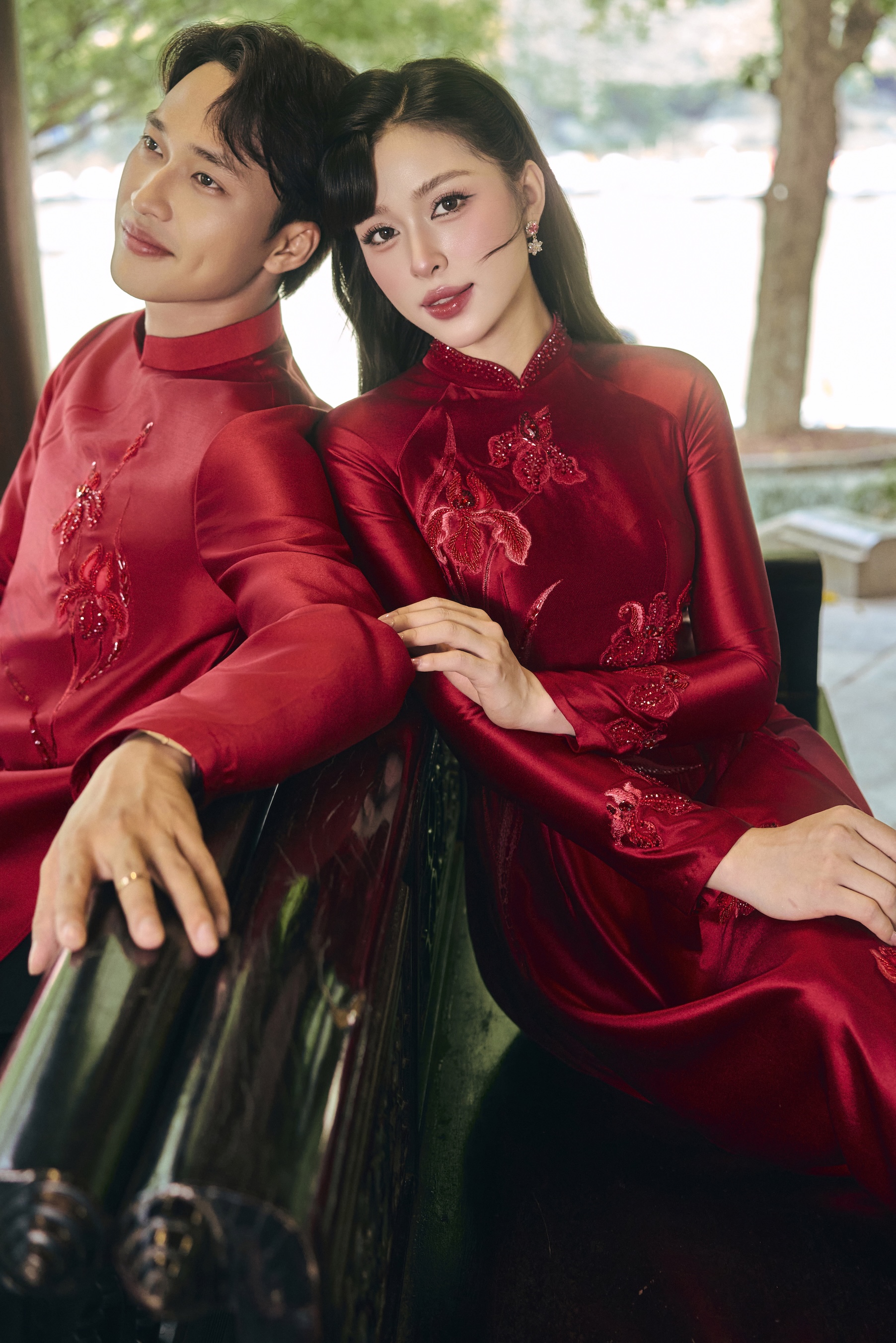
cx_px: 448
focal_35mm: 55
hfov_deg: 24.6
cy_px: 672
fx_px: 2053
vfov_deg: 36.2
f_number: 3.5
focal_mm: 55
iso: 2000
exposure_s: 1/250
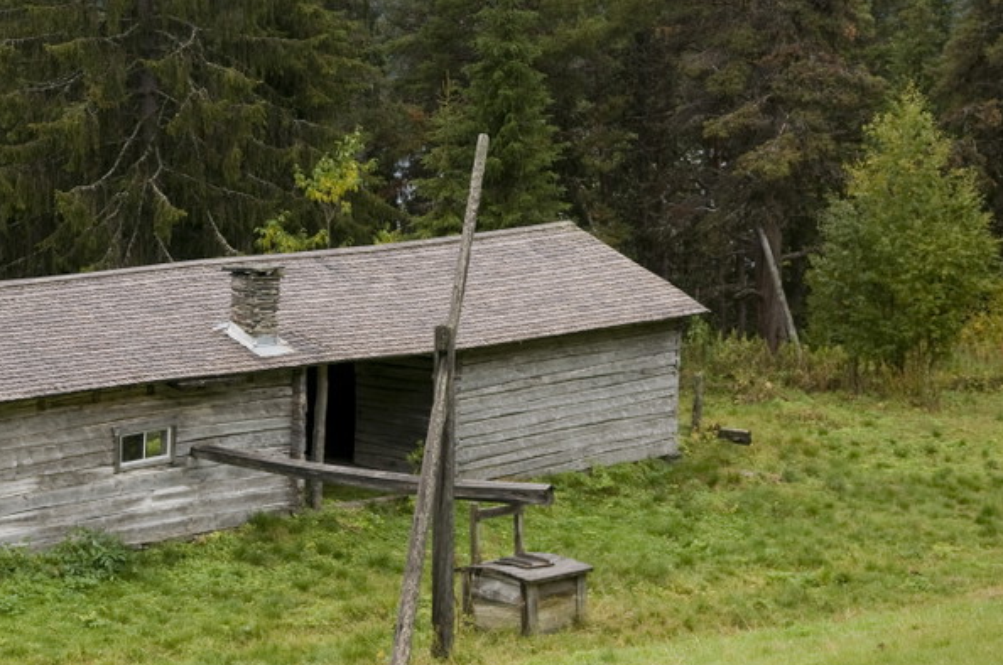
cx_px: 259
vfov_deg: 16.0
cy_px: 146
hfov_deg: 23.8
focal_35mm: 85
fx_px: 2359
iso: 200
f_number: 3.2
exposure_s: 1/320
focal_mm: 35
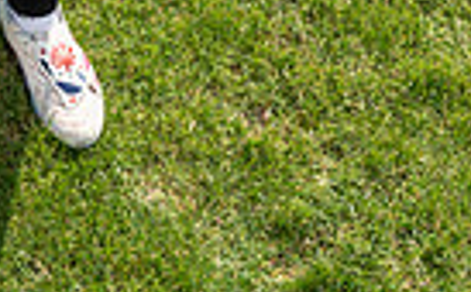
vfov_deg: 8.3
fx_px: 1806
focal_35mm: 141
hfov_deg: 14.6
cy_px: -460
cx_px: 0
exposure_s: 1/200
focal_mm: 42
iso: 100
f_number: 9
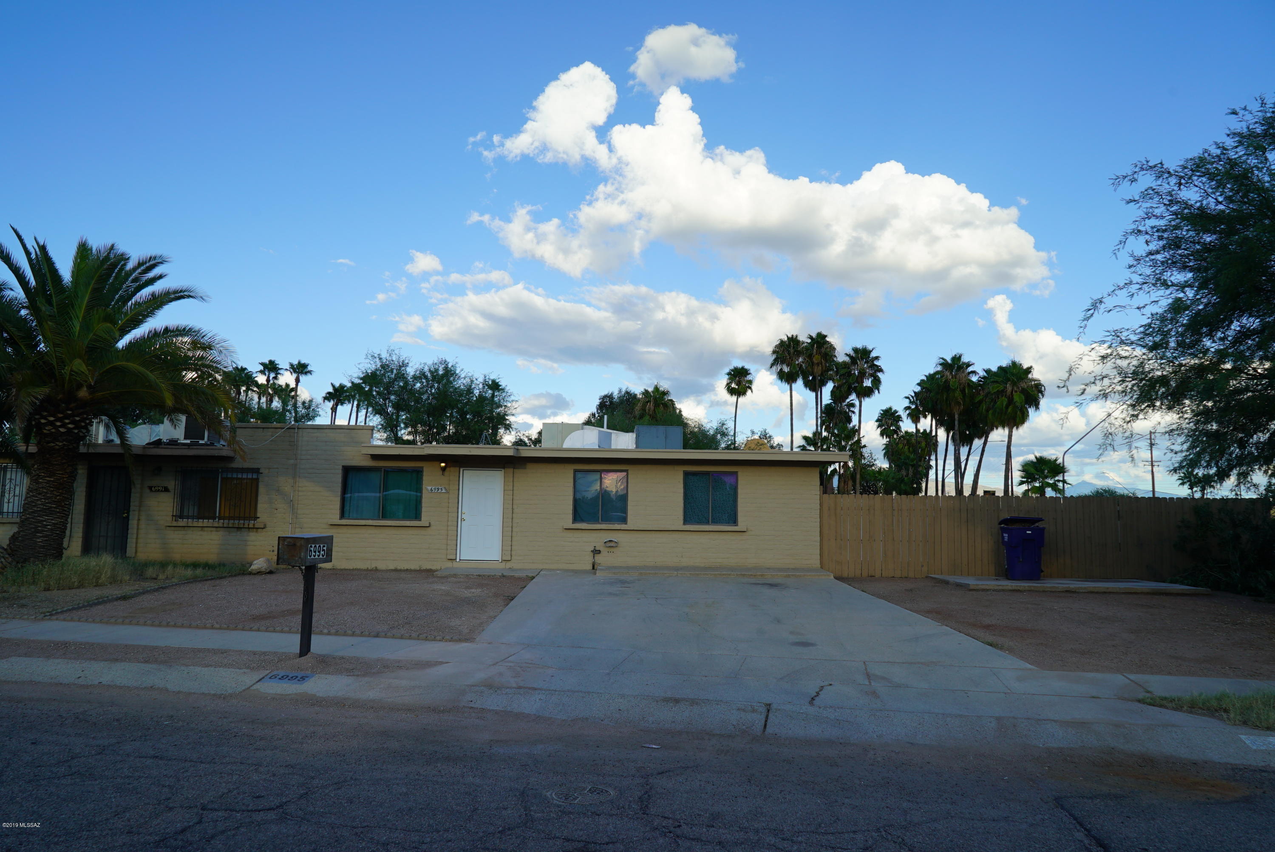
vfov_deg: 53.2
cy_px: 426
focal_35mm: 24
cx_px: 638
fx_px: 850
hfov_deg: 73.7
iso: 100
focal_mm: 24
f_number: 11
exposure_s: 1/80
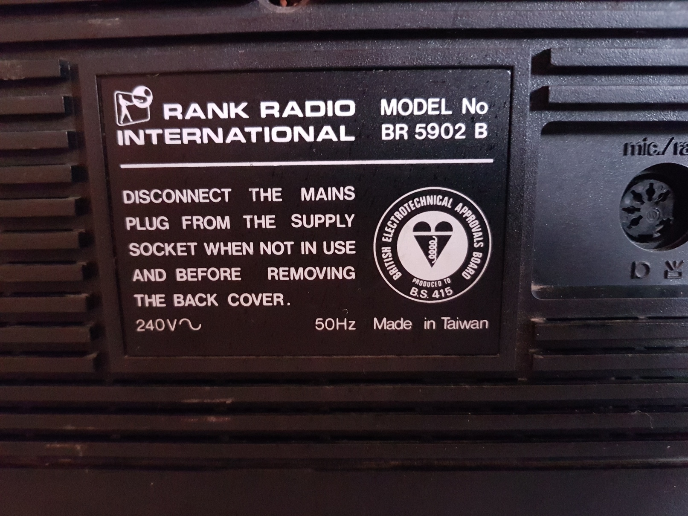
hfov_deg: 67.3
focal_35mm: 26
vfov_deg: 53.1
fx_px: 517
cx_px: 344
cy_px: 258
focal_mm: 4.2
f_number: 1.7
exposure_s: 1/10
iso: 1000
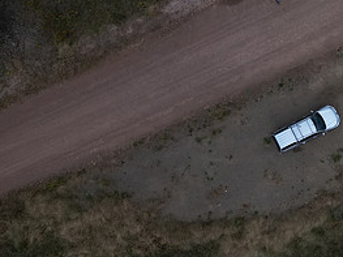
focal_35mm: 53
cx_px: 370
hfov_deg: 32.2
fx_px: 525
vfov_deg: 27.5
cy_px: 127
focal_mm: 6.72
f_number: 1.7
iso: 100
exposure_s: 1/500
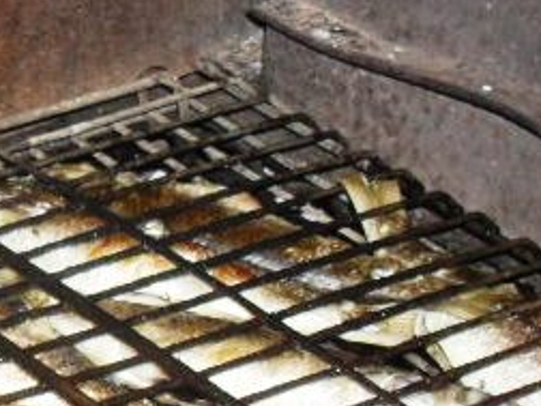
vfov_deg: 12.8
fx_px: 1766
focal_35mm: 113
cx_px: -135
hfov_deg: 16.6
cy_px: 484
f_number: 3.2
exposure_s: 1/45
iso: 200
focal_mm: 6.3
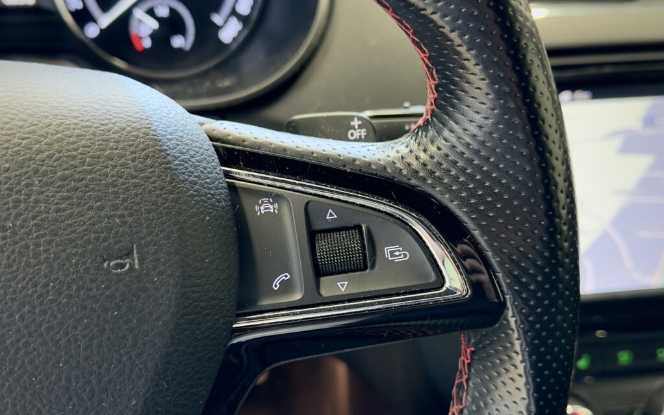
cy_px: 233
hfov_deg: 39.6
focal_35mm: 51
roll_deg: -5.3
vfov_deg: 25.3
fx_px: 923
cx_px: 332
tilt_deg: -34.6
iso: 500
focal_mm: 6.76
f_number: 1.78
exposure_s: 1/33
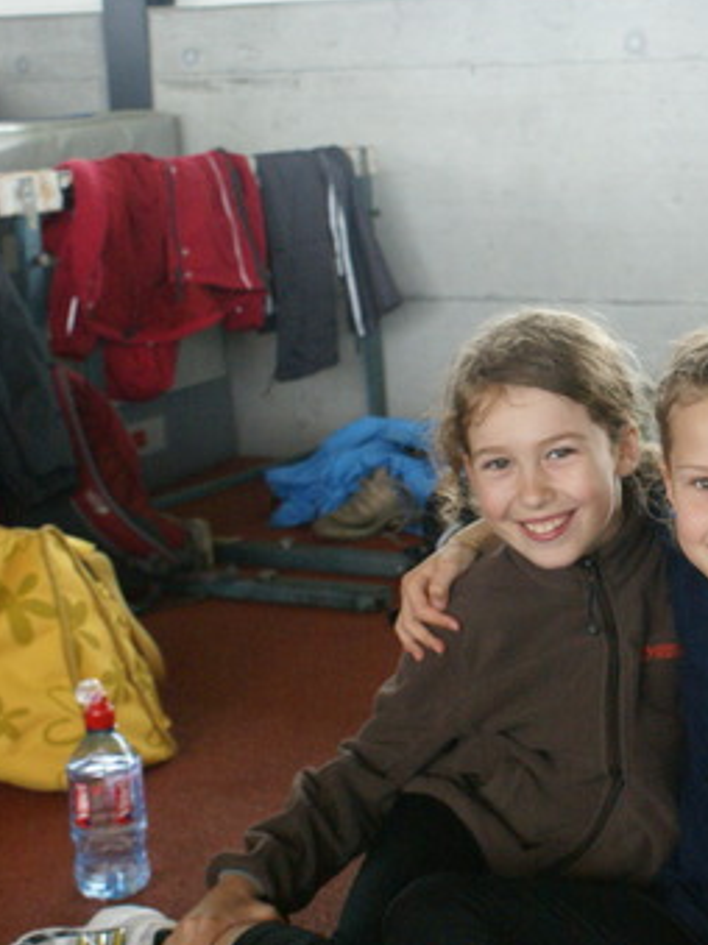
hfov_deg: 20.8
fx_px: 1883
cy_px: 485
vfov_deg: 28.2
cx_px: 644
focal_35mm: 69
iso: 800
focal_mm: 30
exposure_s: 1/80
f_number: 5
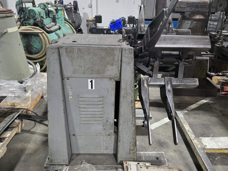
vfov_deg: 58.9
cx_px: 114
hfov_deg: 73.9
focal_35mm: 23
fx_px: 151
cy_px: 86
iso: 800
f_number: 1.7
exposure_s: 1/120
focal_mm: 6.3
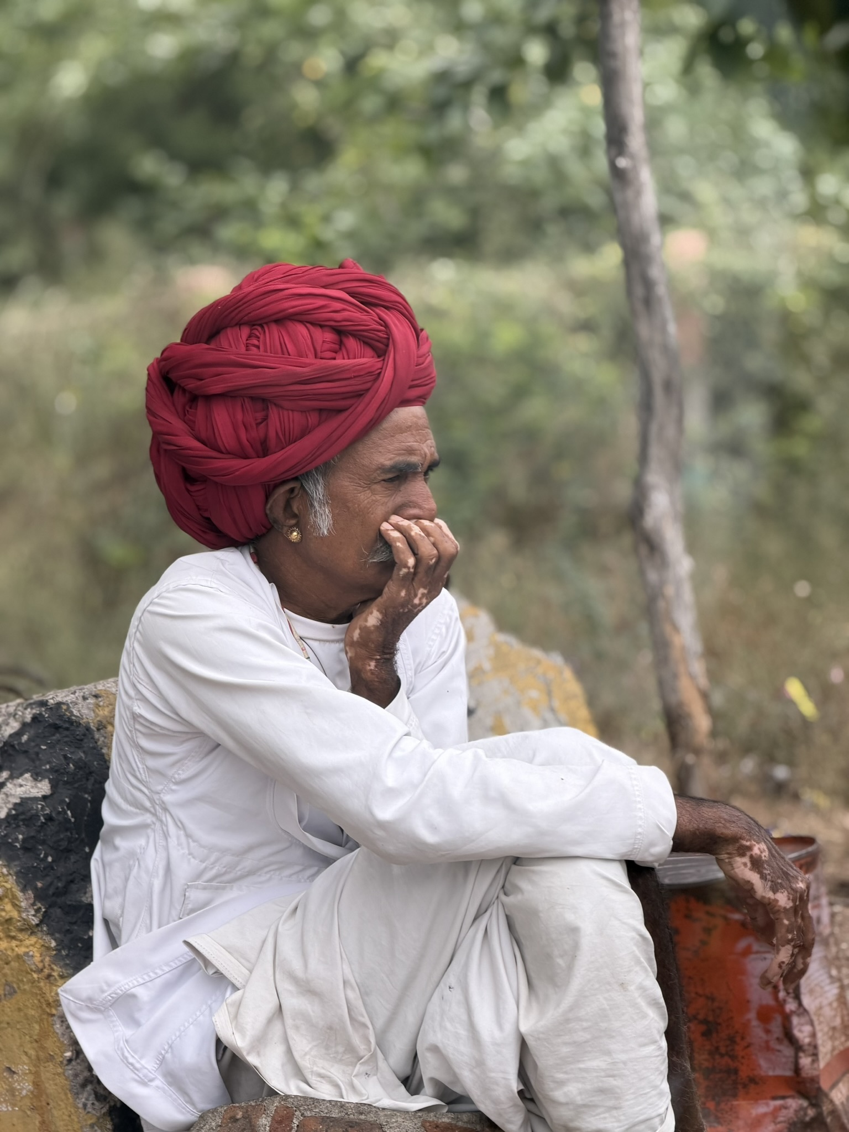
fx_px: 3270
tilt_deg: -8.6
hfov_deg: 14.8
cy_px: 566
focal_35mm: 100
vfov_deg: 19.6
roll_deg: +0.2
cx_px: 424
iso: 80
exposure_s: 1/121
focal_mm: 16.89
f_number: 2.8
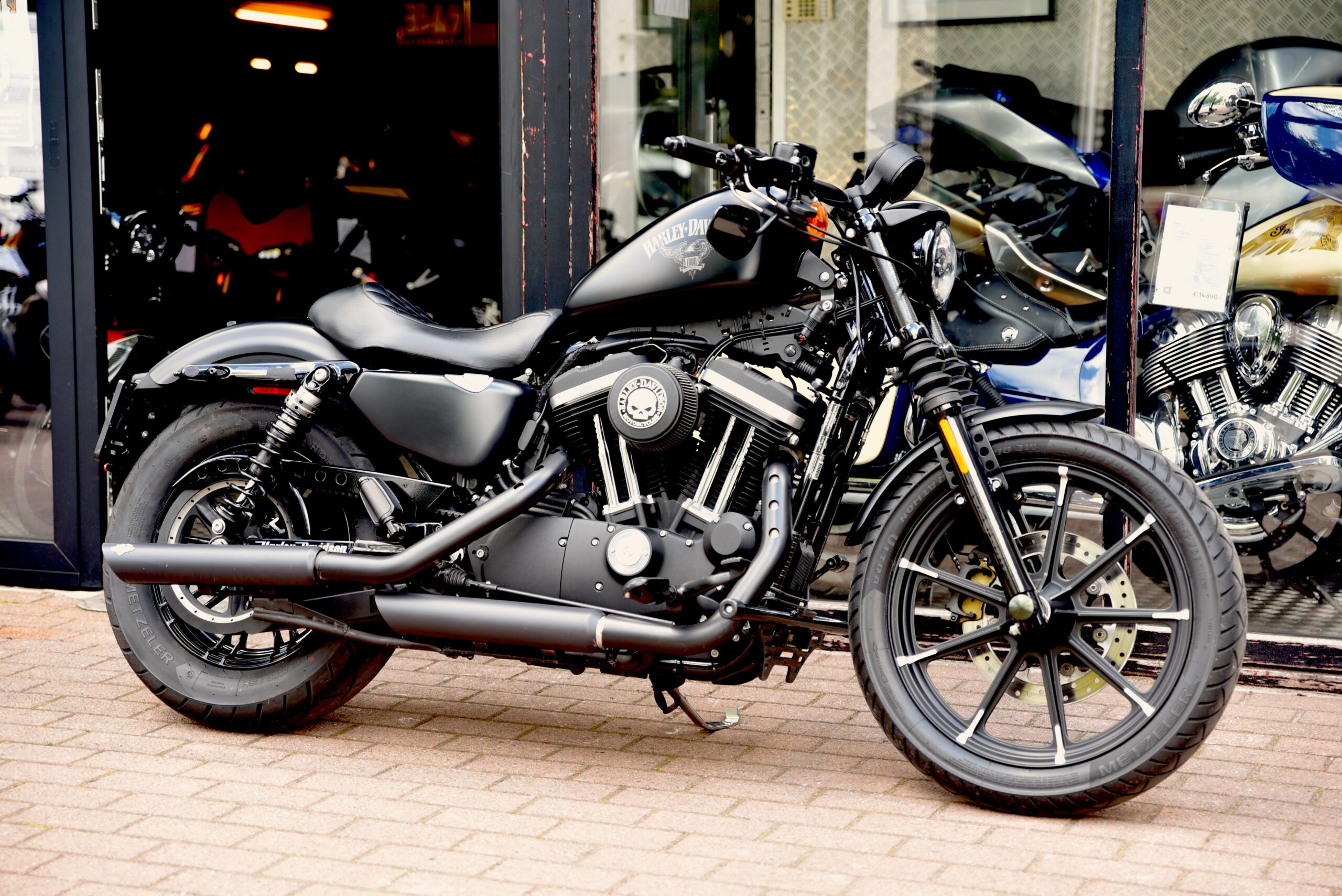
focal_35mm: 70
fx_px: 2610
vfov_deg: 19.5
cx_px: 671
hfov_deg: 28.8
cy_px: 448
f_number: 2.8
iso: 100
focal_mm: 70
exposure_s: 1/60
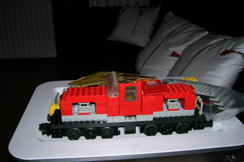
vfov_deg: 36.8
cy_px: 91
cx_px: 123
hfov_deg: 53.1
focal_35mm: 36
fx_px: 244
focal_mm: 5.7
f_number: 2.9
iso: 50
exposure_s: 1/60.1
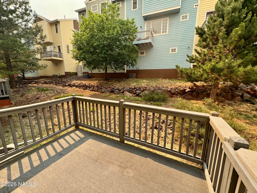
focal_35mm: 14
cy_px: 96
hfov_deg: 102.1
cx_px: 128
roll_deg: -0.6
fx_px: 104
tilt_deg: -10.8
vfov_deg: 85.7
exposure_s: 1/340
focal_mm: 2.22
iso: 40
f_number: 2.2
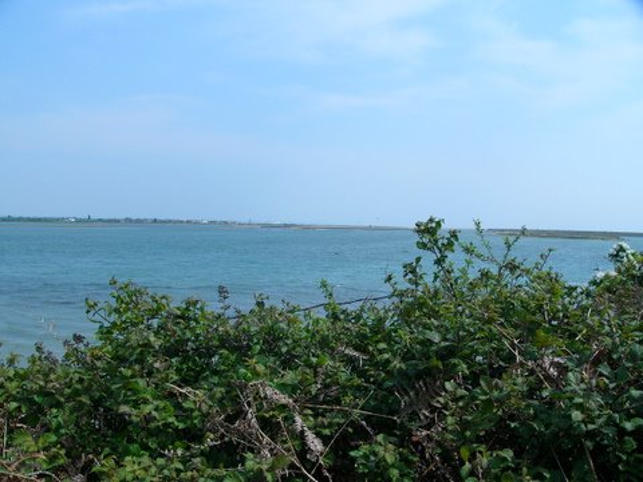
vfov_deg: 39.7
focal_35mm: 36
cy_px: 241
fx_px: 669
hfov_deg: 51.4
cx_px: 322
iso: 50
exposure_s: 1/500
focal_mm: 6
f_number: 5.2
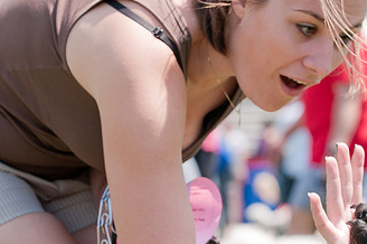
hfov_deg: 9.0
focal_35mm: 228
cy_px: 156
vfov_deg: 6.0
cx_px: 230
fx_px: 2322
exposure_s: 1/500
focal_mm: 86
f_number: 5.6
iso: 200
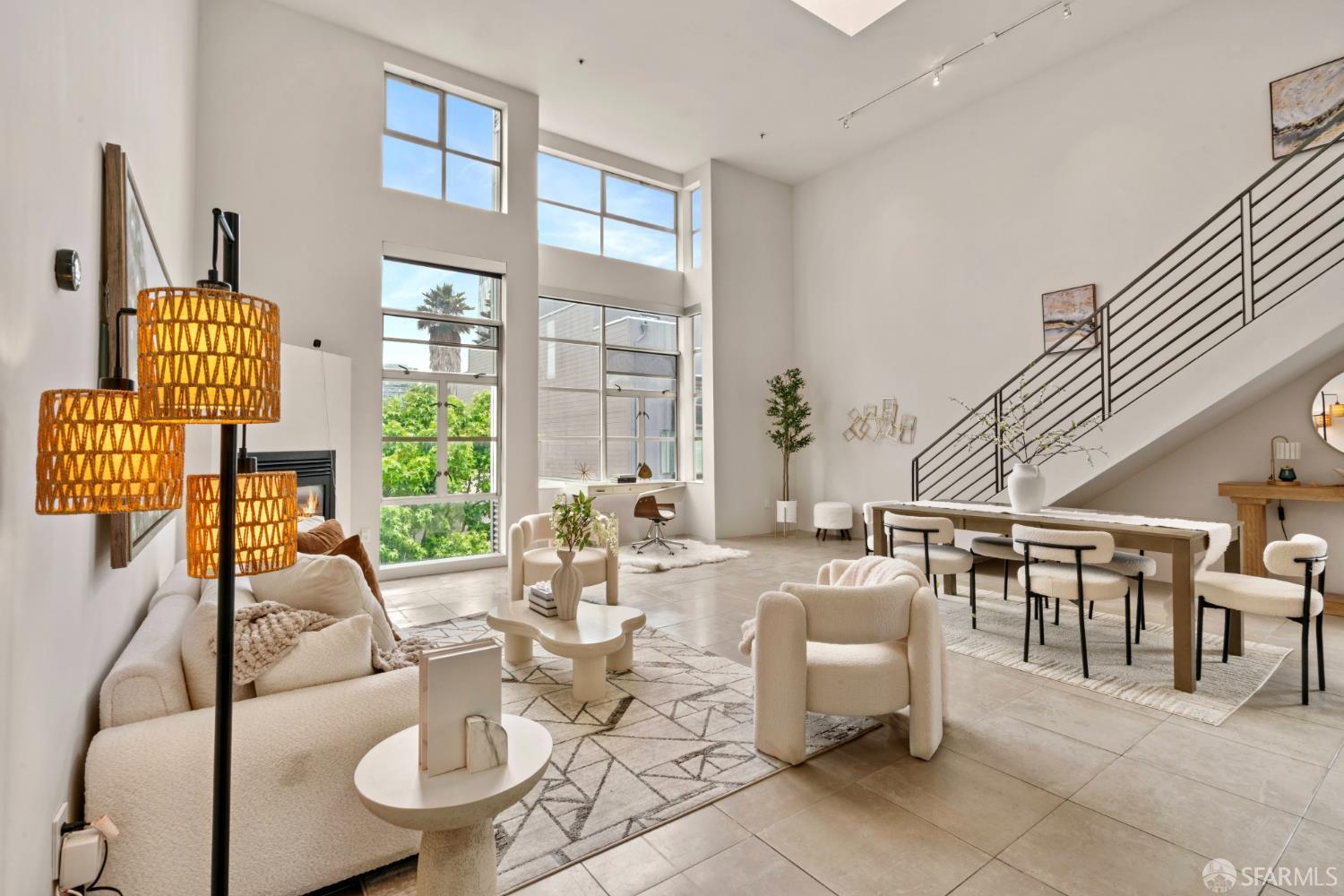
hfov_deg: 96.7
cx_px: 672
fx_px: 597
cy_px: 448
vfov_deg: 73.7
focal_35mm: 16
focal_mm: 16
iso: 400
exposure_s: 1/13
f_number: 16
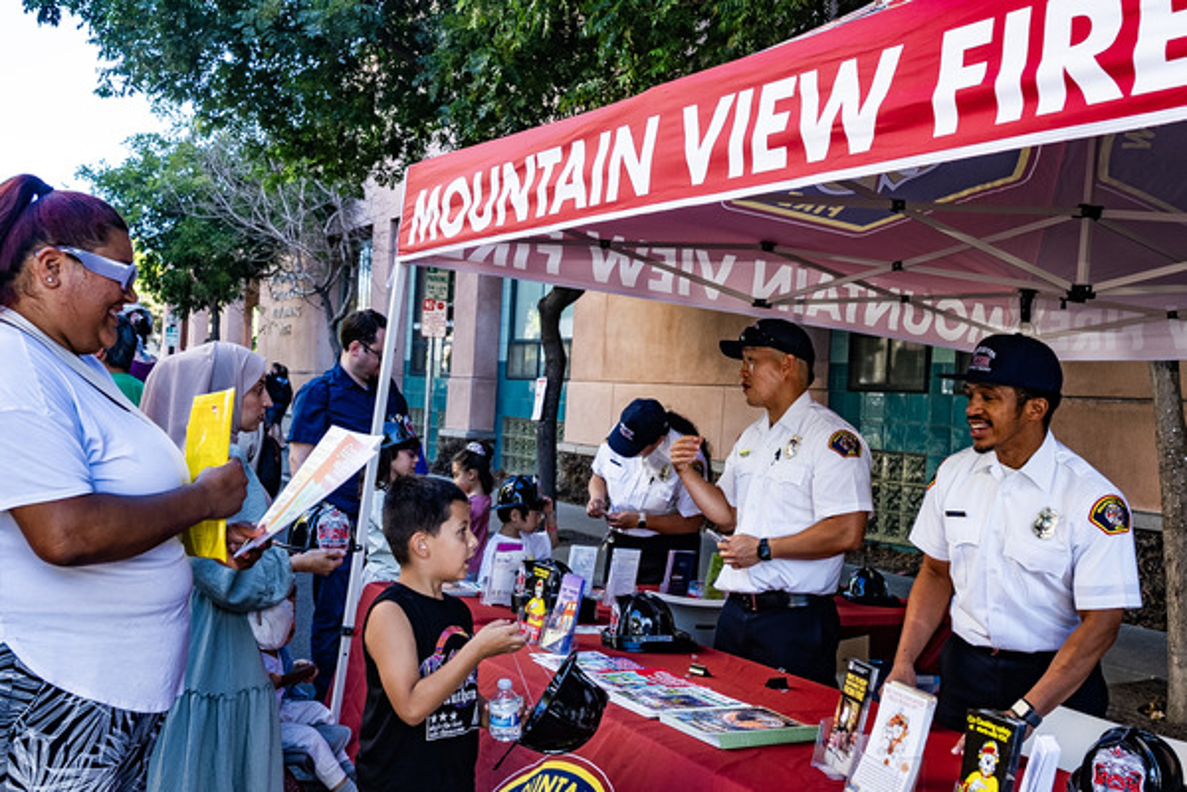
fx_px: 1188
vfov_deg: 36.9
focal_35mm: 36
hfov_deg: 53.1
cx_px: 594
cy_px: 396
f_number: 4
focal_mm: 24
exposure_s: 1/160
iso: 200
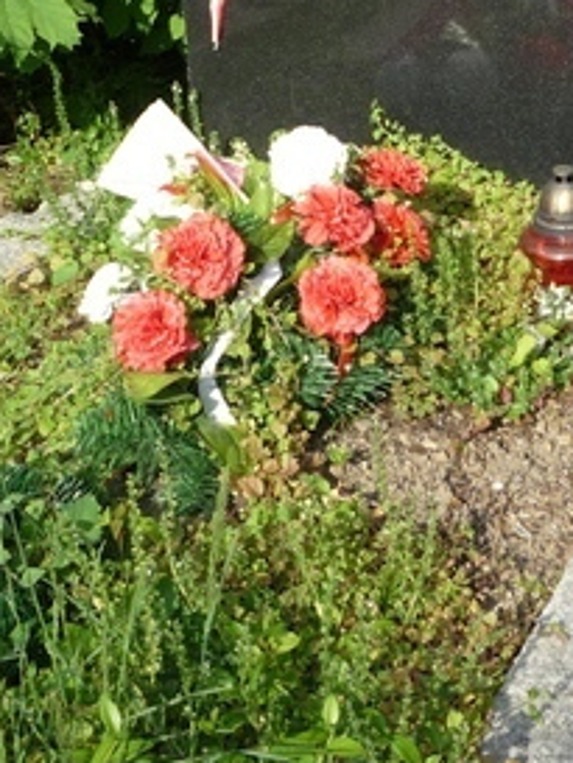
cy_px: 11
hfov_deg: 19.5
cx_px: 442
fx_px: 1654
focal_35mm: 75
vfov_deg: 24.8
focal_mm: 5.2
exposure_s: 1/400
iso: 100
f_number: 4
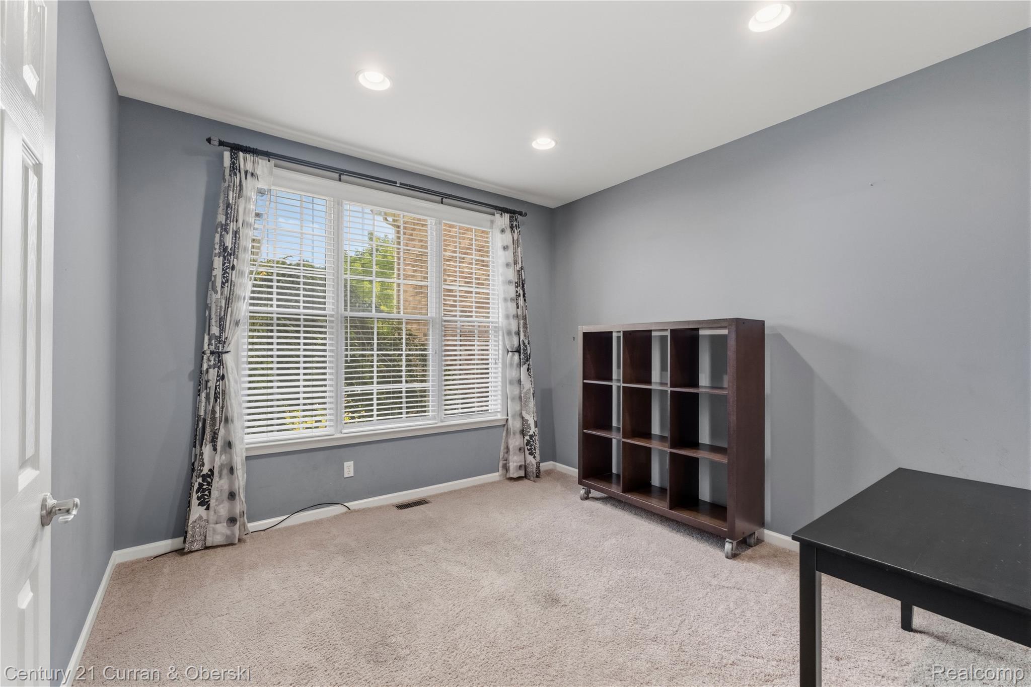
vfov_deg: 77.3
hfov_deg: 100.4
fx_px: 430
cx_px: 516
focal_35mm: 15
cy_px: 344
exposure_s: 1/2
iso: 1250
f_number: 6.4
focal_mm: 10
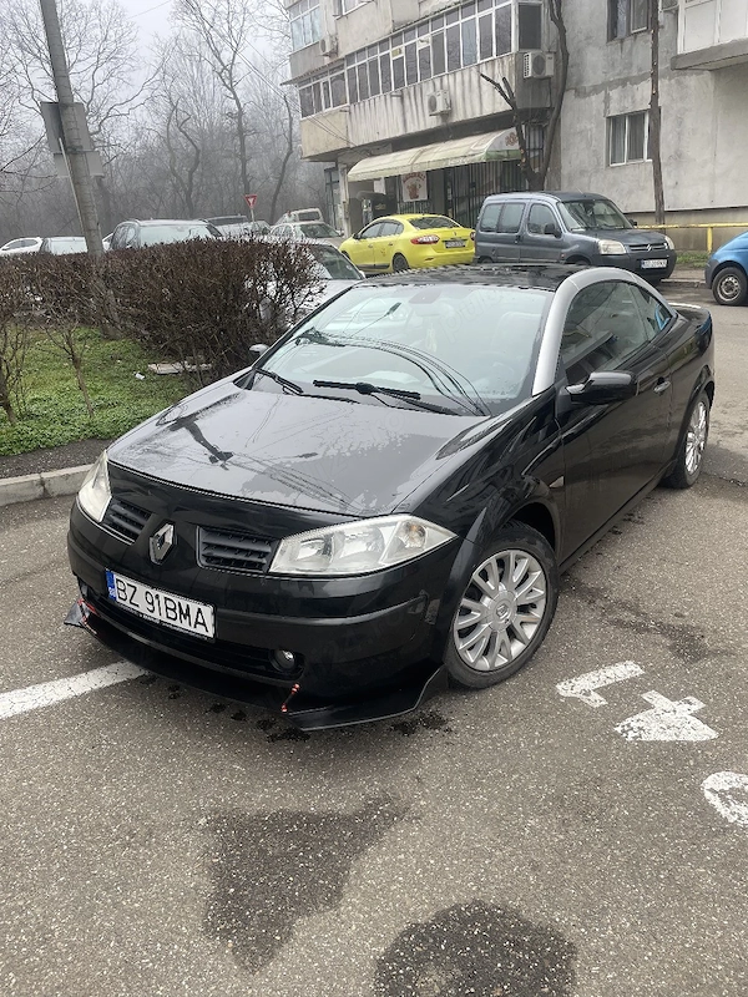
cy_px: 498
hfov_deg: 53.1
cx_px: 374
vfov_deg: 67.3
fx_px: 749
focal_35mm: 26
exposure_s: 1/556
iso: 32
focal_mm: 4.2
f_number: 1.6
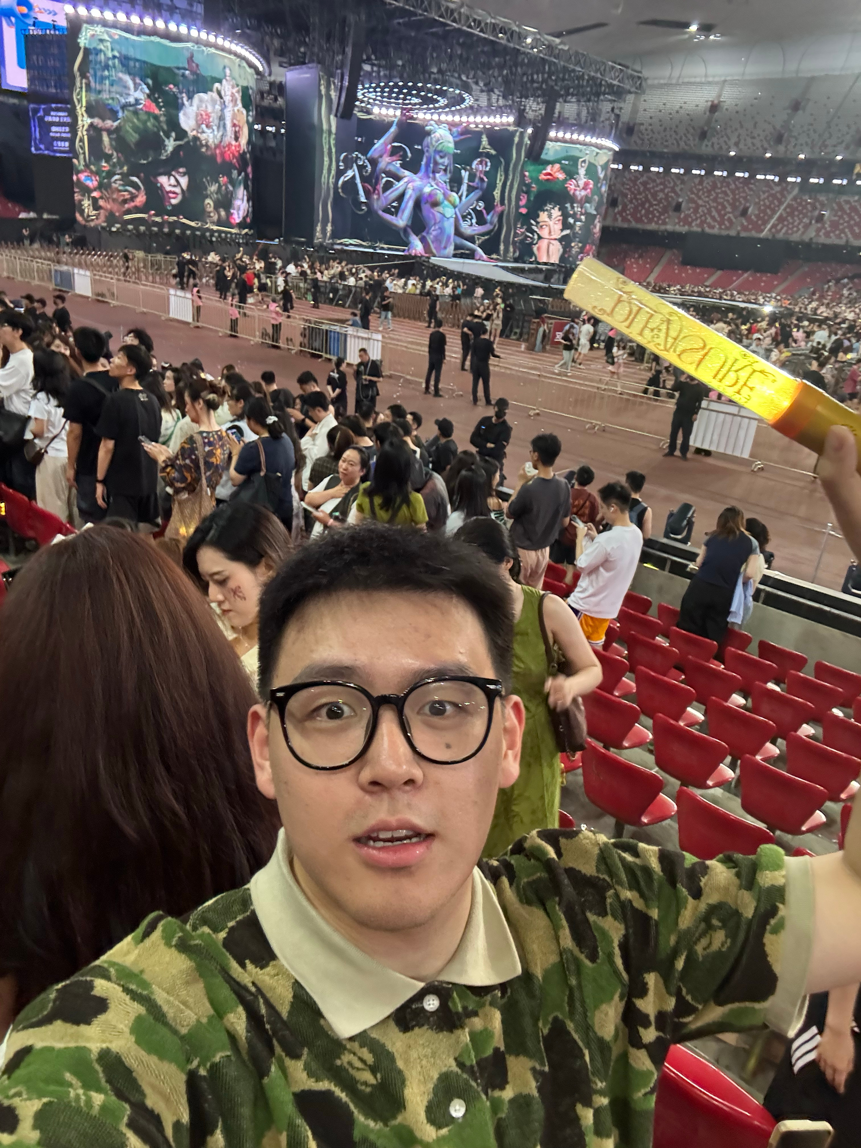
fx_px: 763
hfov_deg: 58.9
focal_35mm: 23
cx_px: 430
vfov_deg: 73.9
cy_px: 574
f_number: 1.9
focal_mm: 2.69
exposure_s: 1/50
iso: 250
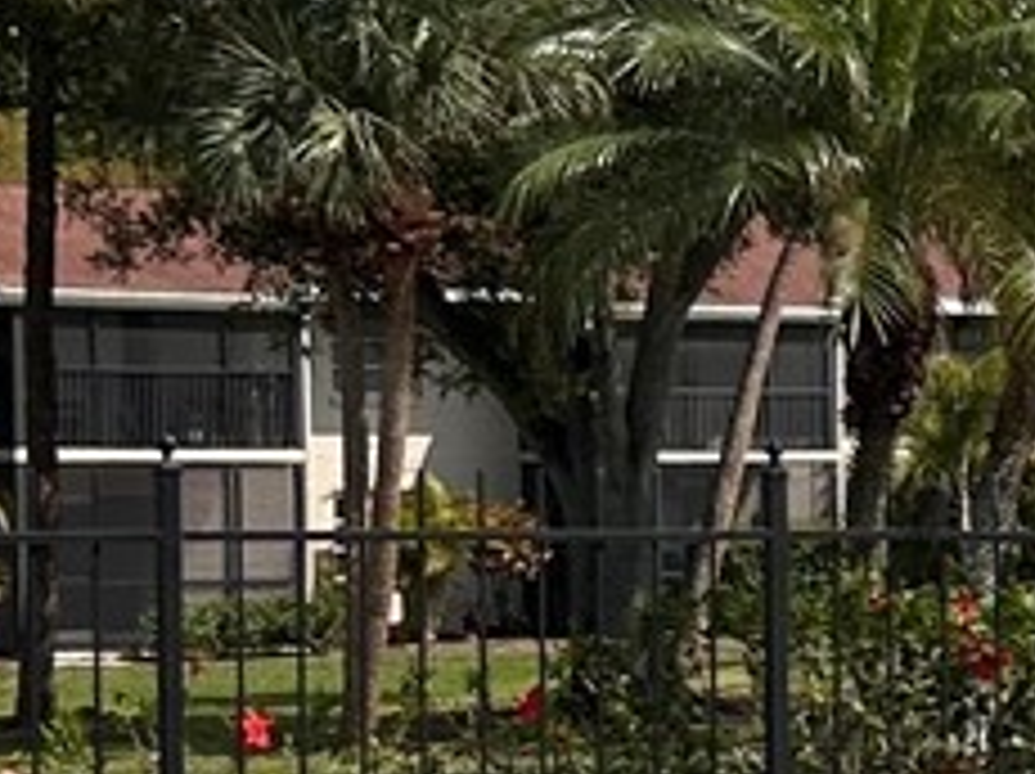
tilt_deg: -2.5
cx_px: 1876
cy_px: 720
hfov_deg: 10.3
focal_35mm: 181
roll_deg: +1.2
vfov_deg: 8.2
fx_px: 5406
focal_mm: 5.7
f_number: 1.5
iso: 50
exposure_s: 1/5587
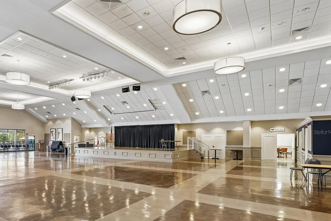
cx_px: 111
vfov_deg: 56.8
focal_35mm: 22
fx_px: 202
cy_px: 132
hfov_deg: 76.2
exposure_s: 1/4
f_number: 8
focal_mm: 16
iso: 400
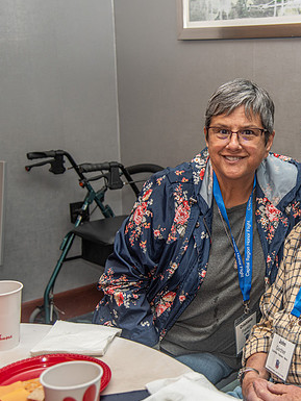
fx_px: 672
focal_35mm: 58
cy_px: 200
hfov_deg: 24.7
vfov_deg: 33.2
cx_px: 252
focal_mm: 40
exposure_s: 1/100
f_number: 4
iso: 640
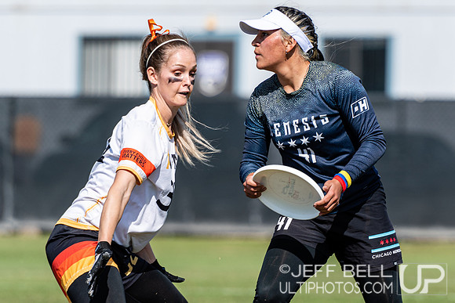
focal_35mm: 425
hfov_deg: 4.8
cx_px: 322
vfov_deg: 3.2
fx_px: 5374
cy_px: 215
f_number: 3.2
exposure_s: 1/1600
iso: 100
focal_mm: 200
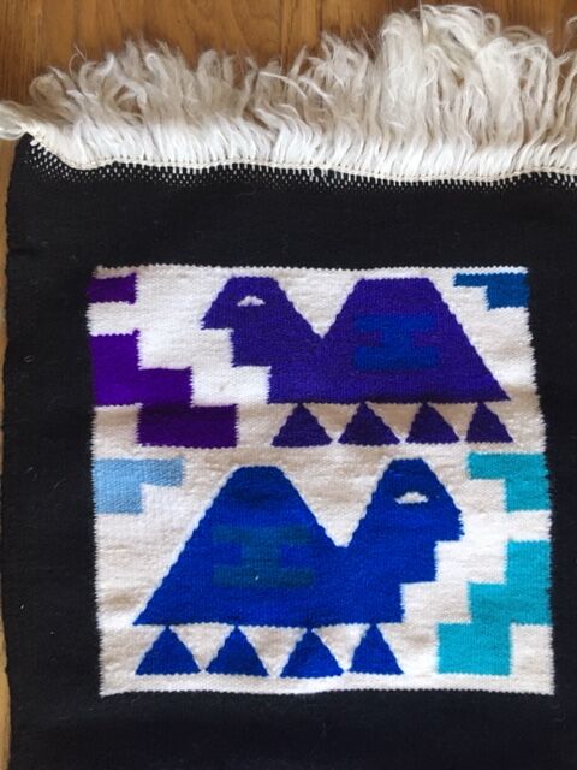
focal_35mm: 29
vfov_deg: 61.7
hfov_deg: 48.2
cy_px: 385
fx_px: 645
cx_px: 288
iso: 200
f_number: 2.2
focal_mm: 4.15
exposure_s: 1/33
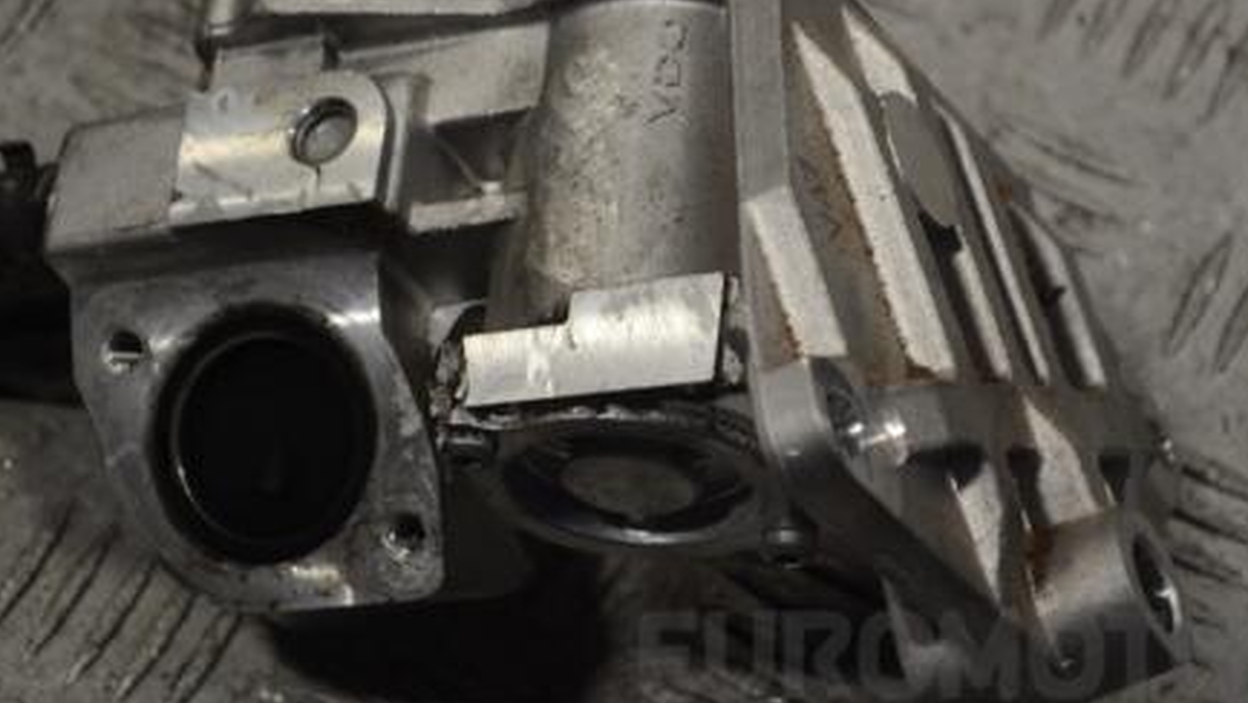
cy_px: 271
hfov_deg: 17.9
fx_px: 3964
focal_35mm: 120
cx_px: 585
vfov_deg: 10.1
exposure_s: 1/50
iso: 100
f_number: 5.6
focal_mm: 55
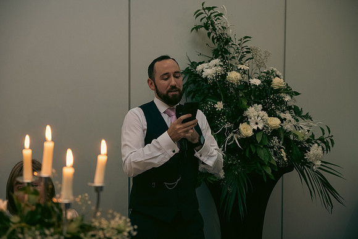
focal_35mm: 70
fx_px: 696
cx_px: 179
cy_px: 120
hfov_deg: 28.8
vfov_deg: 19.5
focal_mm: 70
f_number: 3.5
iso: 2000
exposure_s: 1/160
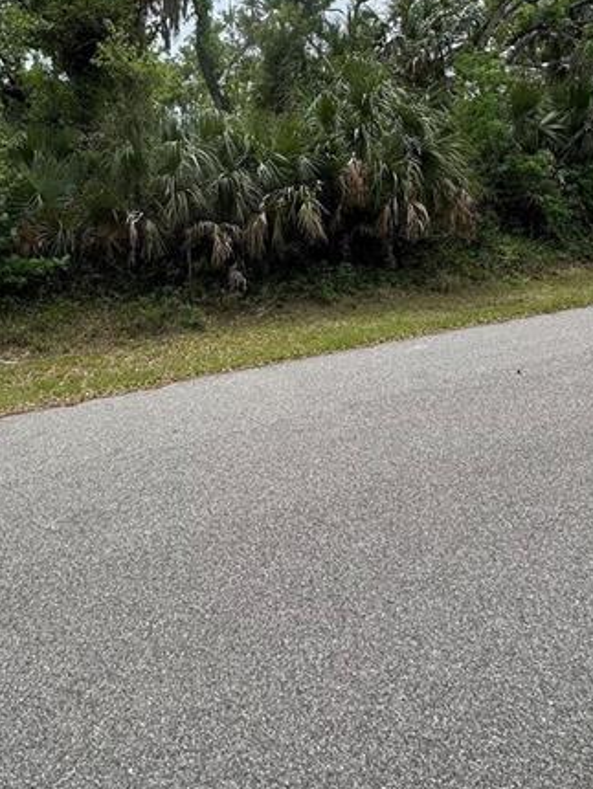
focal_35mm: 25
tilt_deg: -1.4
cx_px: 204
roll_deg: +4.5
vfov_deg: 66.7
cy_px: 239
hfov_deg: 54.0
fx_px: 570
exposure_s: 1/868
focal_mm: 2.22
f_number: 2.2
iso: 40
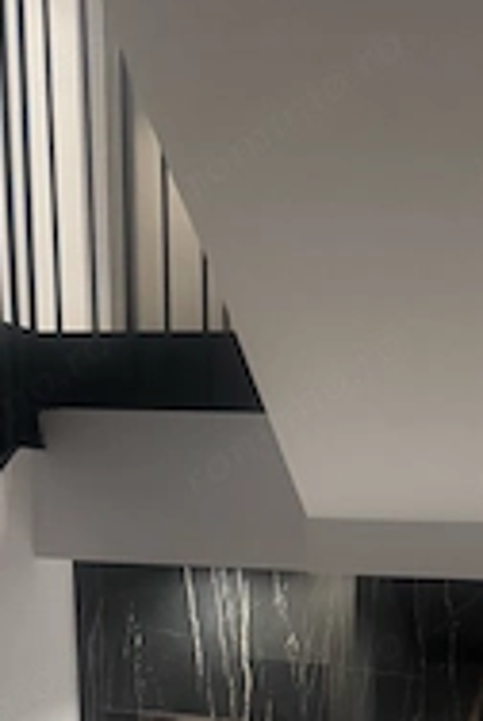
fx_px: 1063
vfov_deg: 33.5
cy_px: 756
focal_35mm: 53
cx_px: 376
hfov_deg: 25.2
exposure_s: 1/50
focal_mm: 6.76
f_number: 1.78
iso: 500
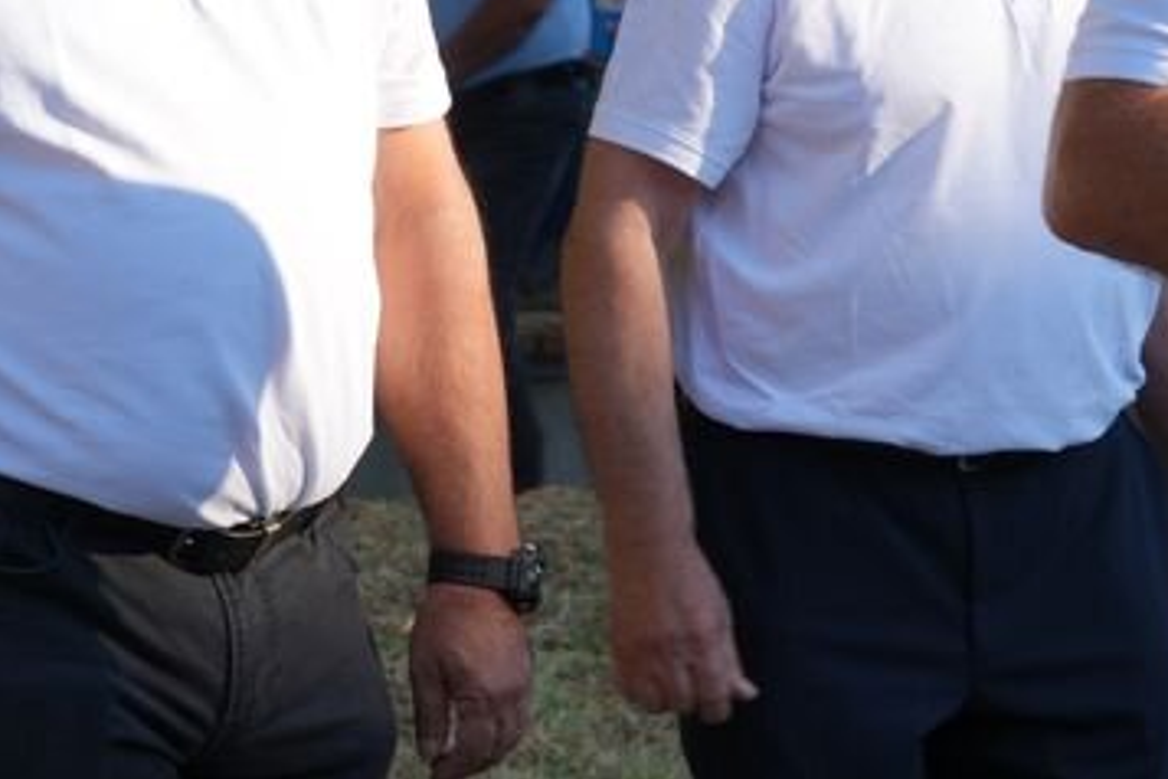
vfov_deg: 5.6
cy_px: 224
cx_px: 1093
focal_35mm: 244
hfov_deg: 8.4
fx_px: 7916
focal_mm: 85
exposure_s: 1/160
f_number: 7.1
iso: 100
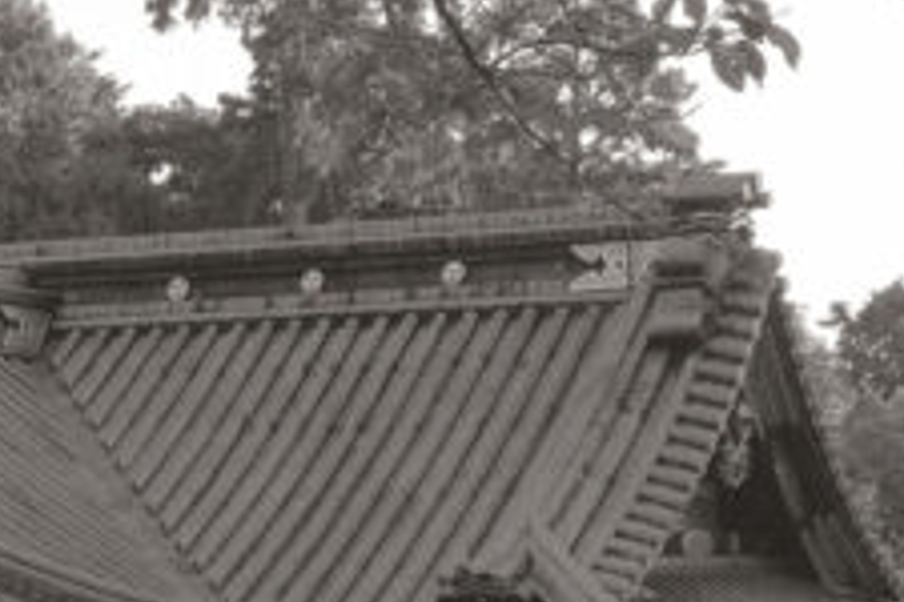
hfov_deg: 14.7
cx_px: -157
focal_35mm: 135
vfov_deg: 9.9
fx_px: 3390
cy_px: 805
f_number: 6.4
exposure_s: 1/250
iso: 800
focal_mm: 25.4
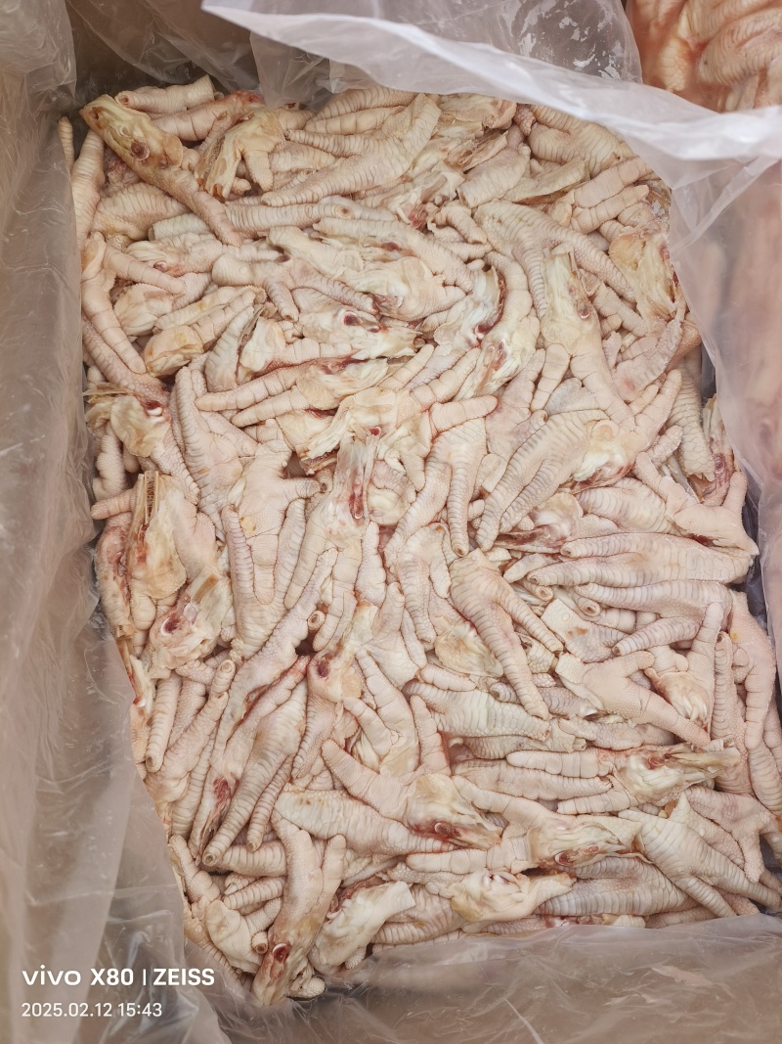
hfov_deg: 58.9
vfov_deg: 73.9
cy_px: 522
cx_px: 391
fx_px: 693
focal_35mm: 23
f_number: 1.75
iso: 100
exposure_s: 1/104
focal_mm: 5.5
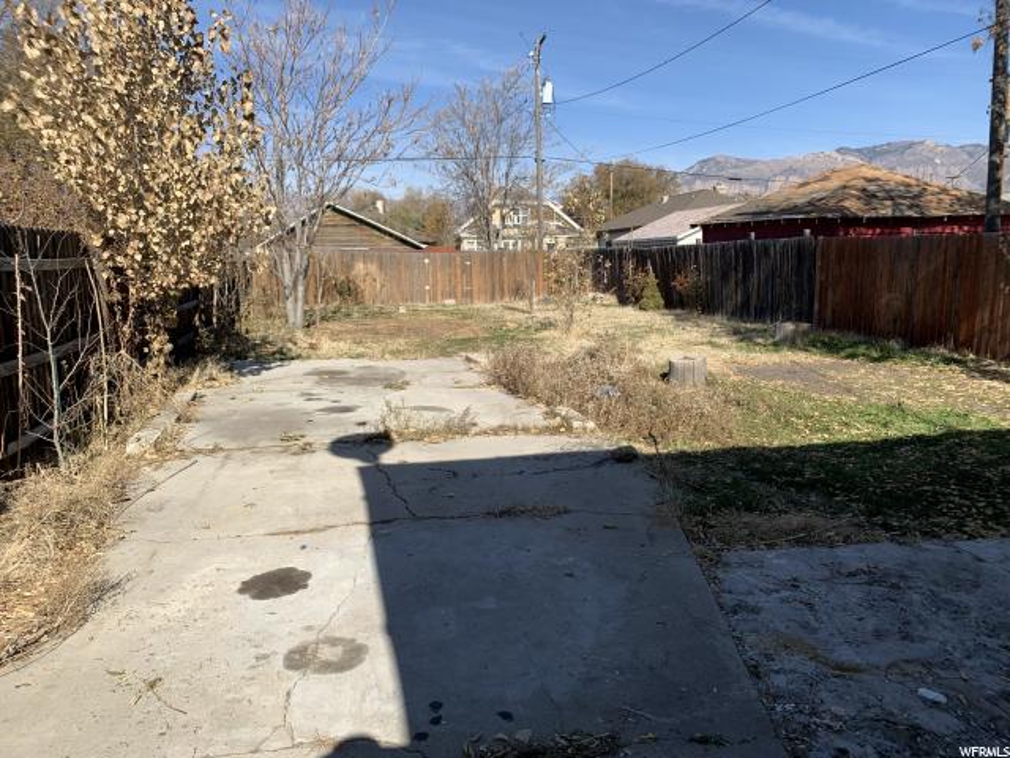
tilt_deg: -8.4
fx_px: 759
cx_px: 505
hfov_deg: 67.3
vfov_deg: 53.1
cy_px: 379
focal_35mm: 26
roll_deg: +0.4
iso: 25
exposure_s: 1/2114
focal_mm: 4.25
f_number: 1.8
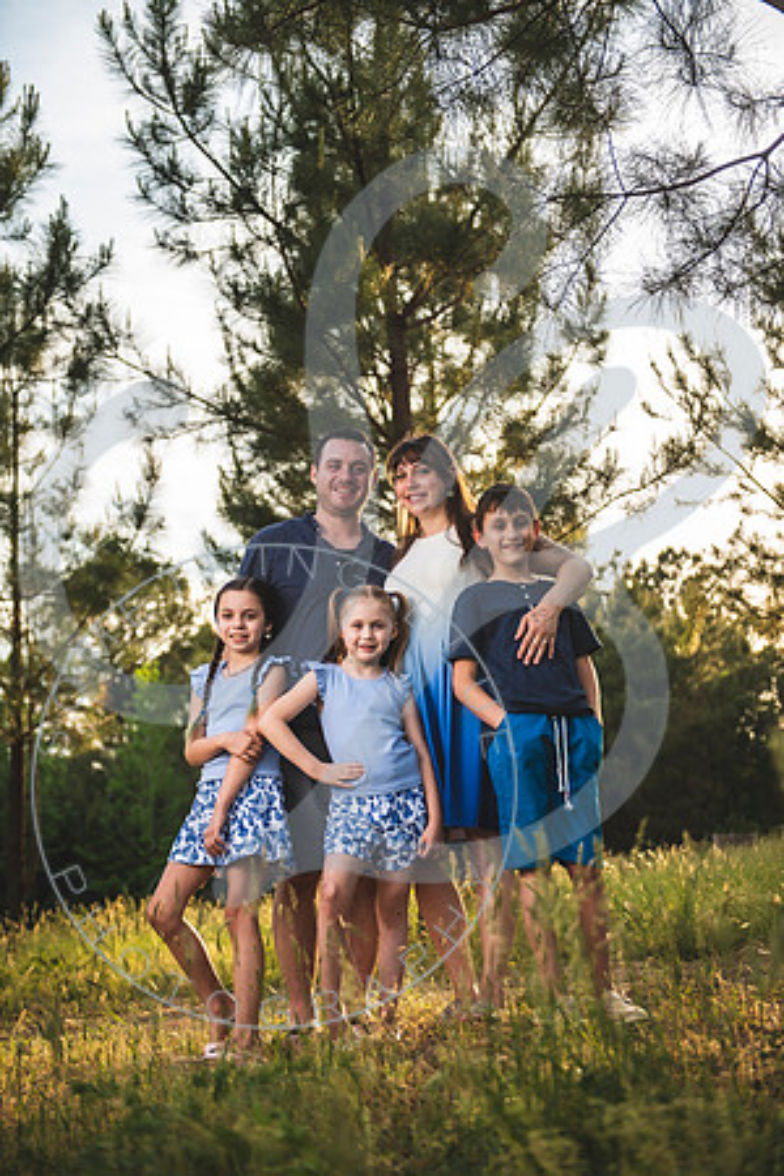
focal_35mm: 55
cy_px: 588
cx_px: 392
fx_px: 1797
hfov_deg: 24.6
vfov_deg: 36.2
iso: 100
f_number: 2.8
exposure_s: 1/500
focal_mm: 55
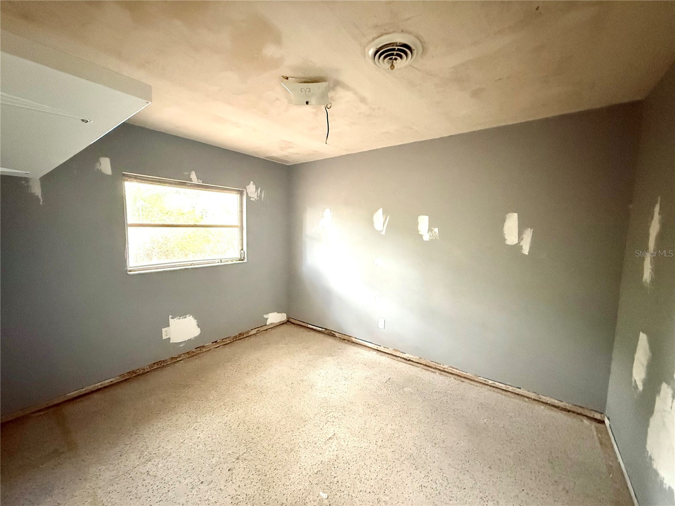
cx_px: 338
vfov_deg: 85.7
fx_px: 273
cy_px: 253
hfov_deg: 102.1
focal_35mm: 14
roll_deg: -1.1
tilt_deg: -5.1
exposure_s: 1/60
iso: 1000
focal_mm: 2.22
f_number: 2.2
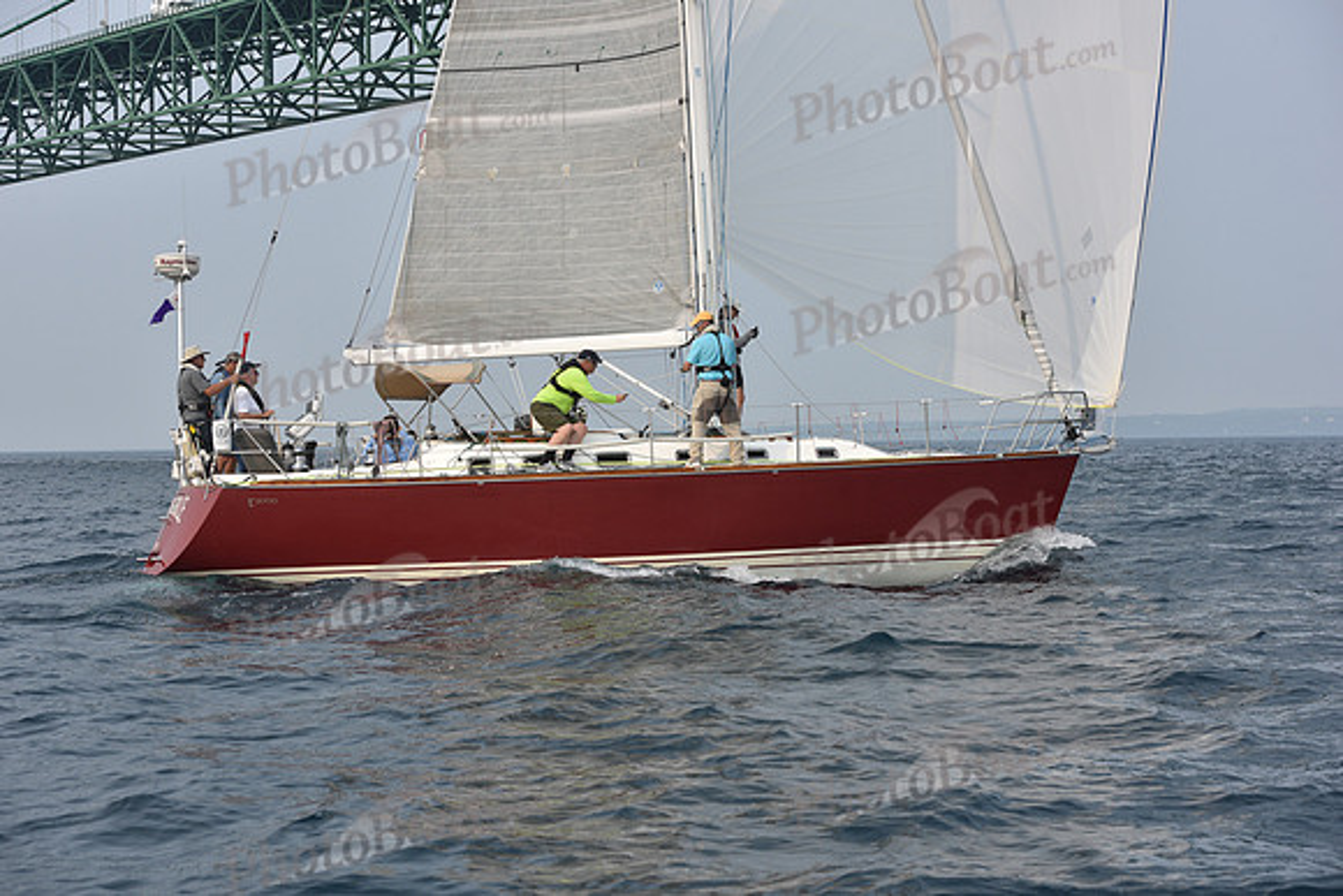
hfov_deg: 28.8
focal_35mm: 70
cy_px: 448
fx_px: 2612
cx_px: 672
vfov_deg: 19.5
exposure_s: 1/1250
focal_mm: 70
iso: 250
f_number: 7.1
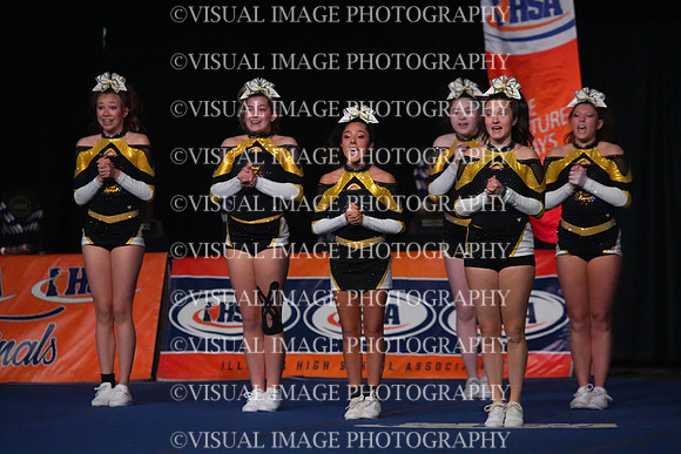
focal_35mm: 260
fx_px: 4919
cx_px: 340
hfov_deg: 7.9
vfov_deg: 5.3
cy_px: 227
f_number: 5.6
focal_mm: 260
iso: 16000
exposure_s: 1/1250
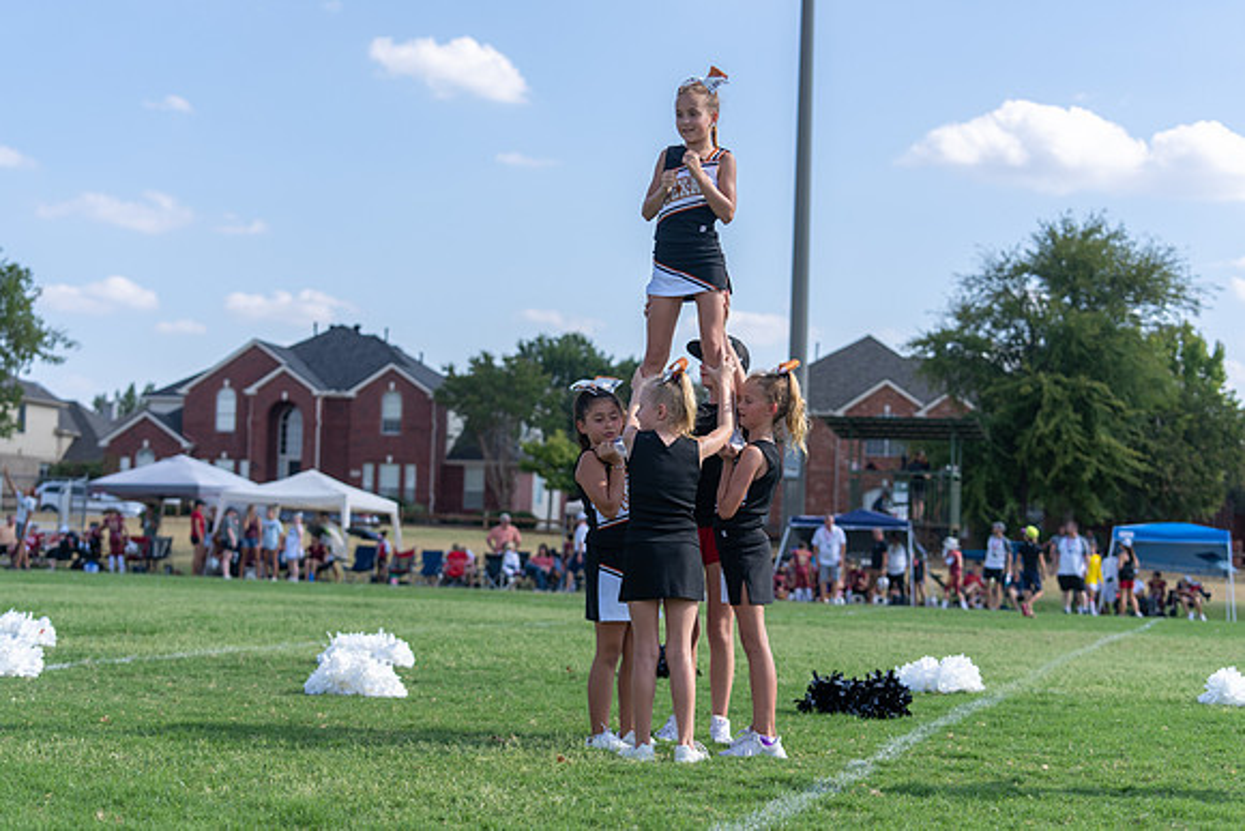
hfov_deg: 28.8
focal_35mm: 70
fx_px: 2421
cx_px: 622
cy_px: 416
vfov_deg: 19.5
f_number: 3.5
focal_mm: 70
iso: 125
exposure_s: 1/1250
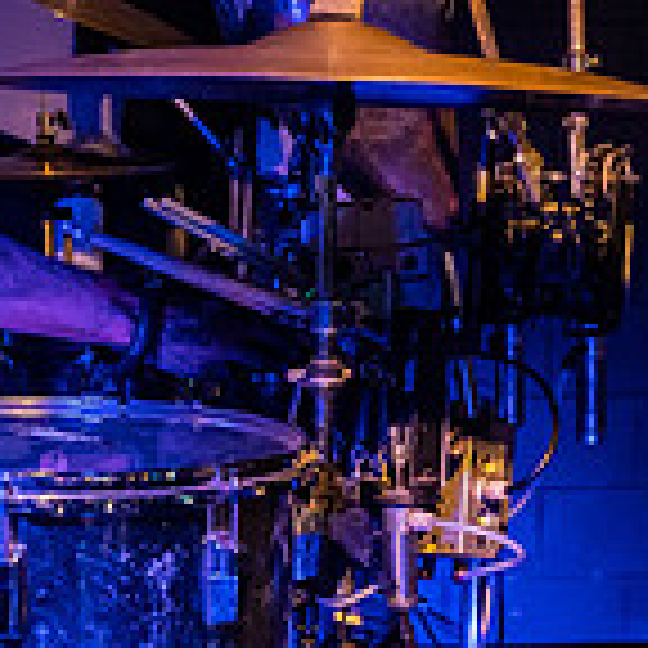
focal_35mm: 82
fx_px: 1737
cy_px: 403
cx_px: -104
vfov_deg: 21.1
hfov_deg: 20.0
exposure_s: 1/200
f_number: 2.8
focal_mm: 24
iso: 3200
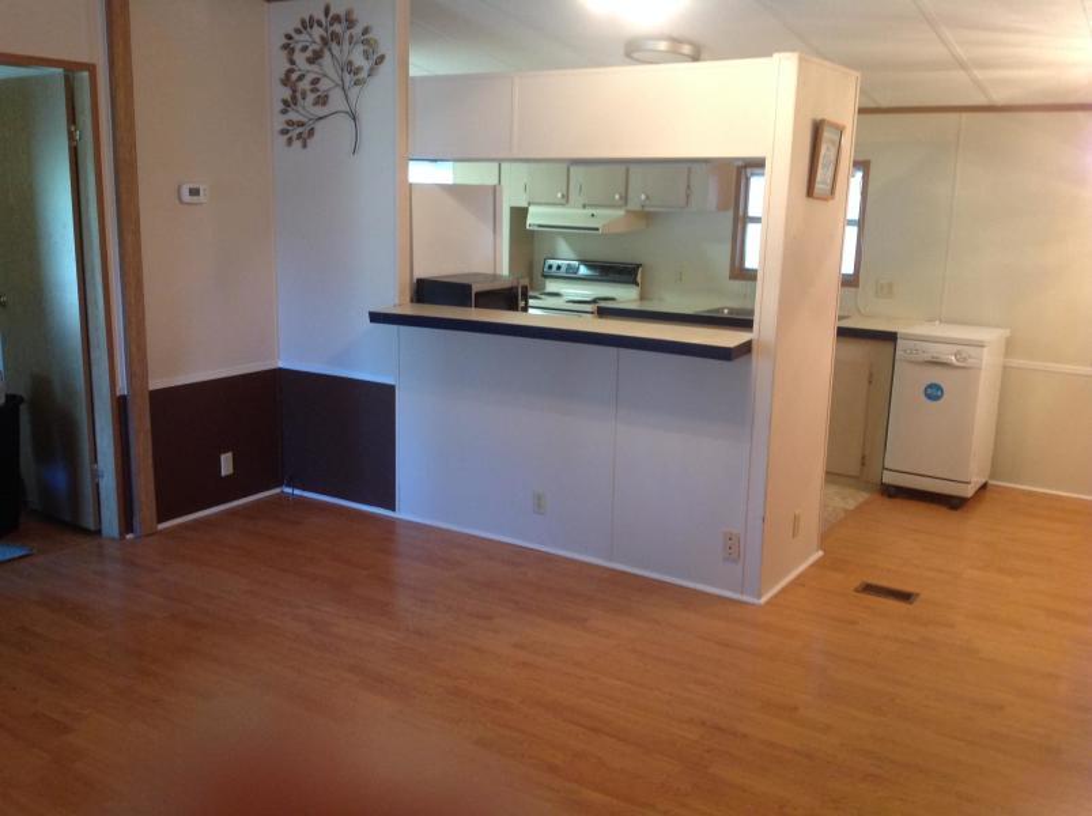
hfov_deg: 52.7
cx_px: 546
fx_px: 1103
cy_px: 408
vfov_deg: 40.6
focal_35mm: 35
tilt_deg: -13.5
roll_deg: -0.1
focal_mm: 4.28
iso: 160
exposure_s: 1/15
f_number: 2.4
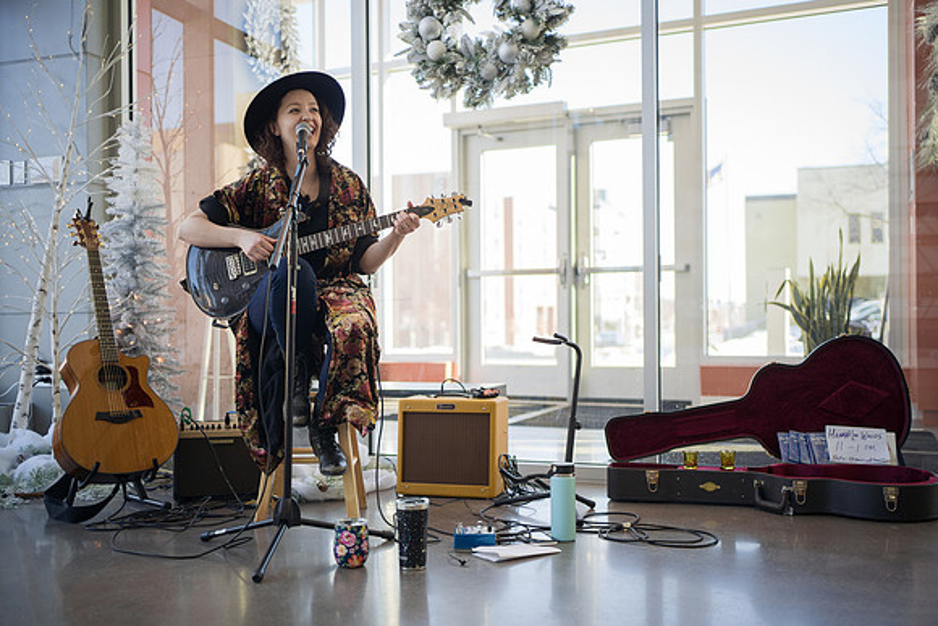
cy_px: 320
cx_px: 474
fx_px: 942
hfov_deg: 52.9
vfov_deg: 36.7
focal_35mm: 36
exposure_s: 1/800
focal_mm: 35
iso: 400
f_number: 1.8
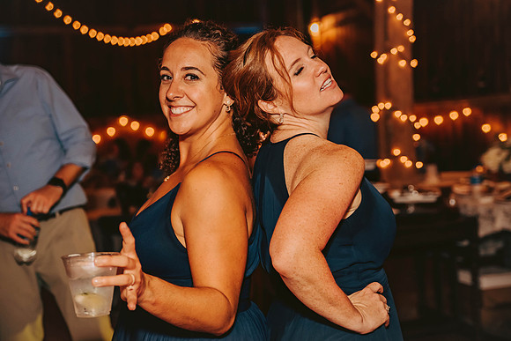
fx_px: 781
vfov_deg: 24.6
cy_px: 170
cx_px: 256
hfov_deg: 36.2
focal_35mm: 55
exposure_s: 1/160
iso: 1000
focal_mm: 55
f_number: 2.8
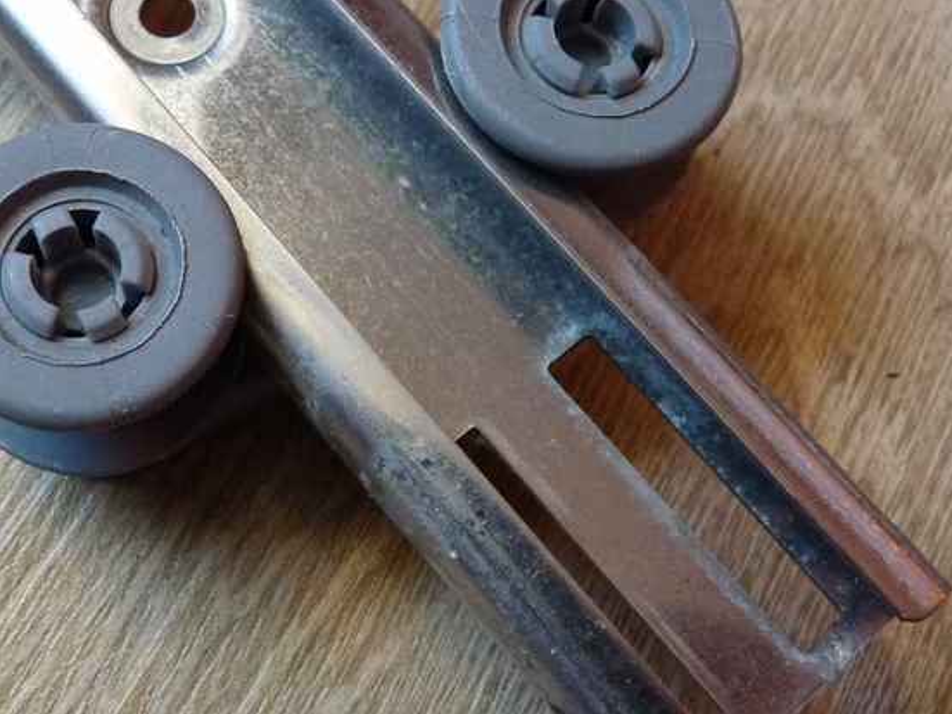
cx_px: 337
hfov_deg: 38.6
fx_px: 1347
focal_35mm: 49
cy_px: 313
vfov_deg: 29.6
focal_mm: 4.8
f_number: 2.8
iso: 250
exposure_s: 1/30
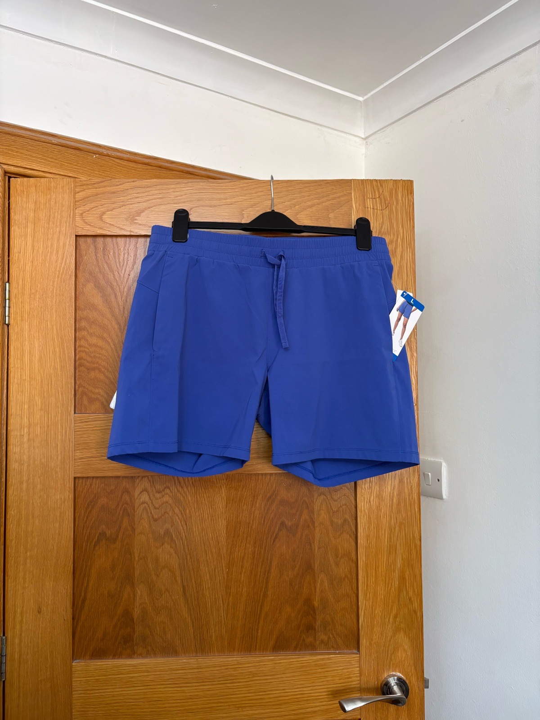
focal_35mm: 26
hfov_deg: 53.1
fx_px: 541
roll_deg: +0.4
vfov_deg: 67.3
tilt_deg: +3.7
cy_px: 360
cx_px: 270
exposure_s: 1/95
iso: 125
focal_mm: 5.96
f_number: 1.6
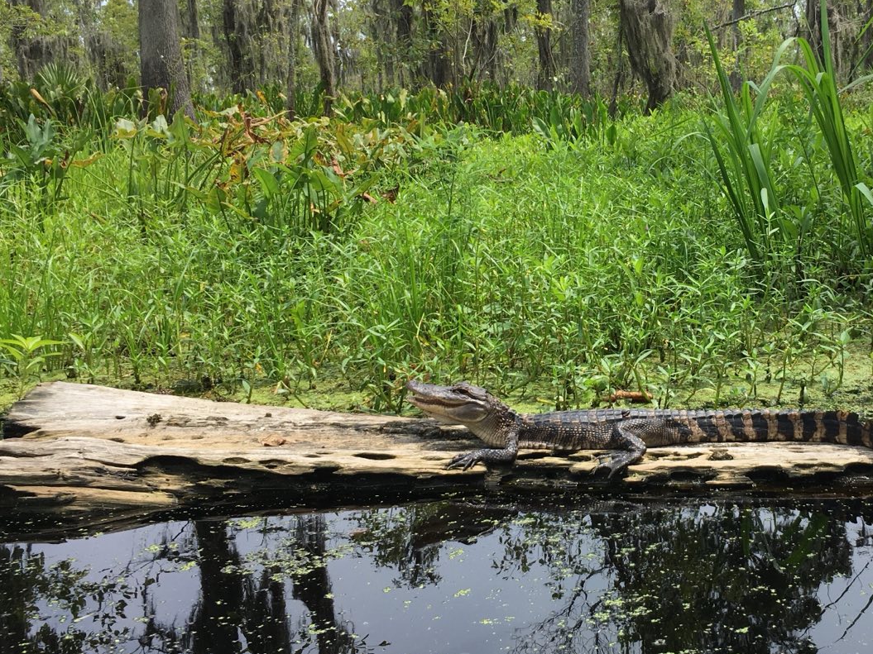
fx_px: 1110
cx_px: 635
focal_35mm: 44
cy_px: 289
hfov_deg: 41.9
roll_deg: +0.0
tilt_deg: -8.4
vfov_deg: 32.8
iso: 25
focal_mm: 4.15
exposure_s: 1/693
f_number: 2.2
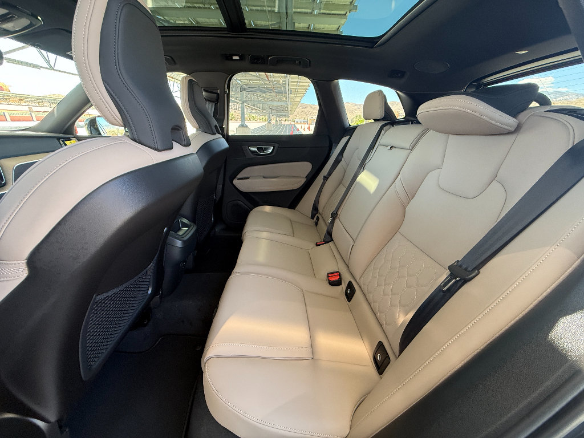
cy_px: 219
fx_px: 236
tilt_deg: -20.5
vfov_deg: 85.7
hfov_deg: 102.1
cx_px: 292
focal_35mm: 14
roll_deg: -2.2
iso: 250
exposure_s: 1/99
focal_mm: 2.22
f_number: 2.2
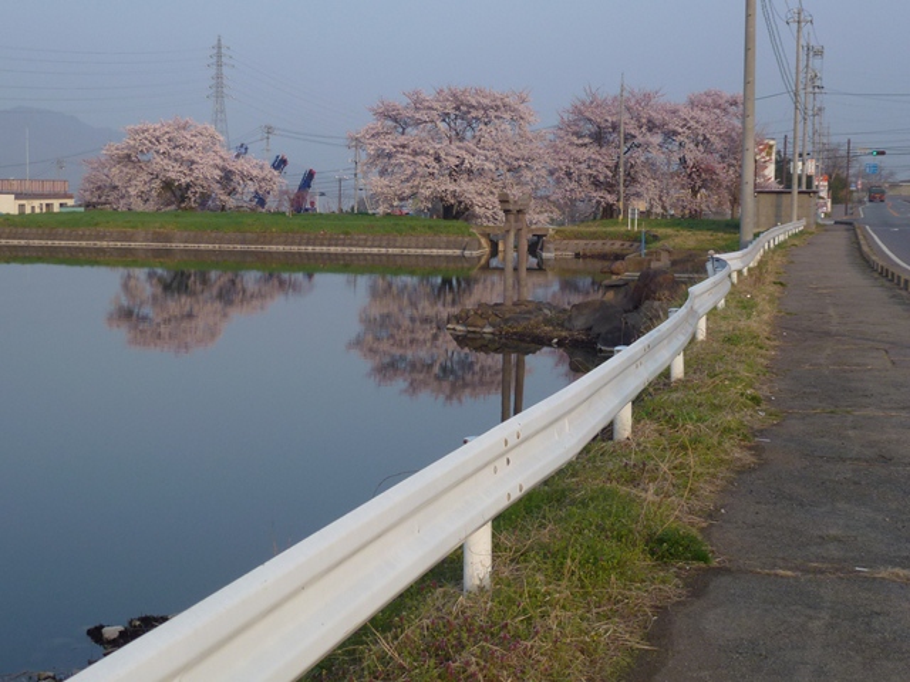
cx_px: 455
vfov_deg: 29.7
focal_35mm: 49
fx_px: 1288
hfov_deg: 38.9
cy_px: 341
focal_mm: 8.7
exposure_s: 1/400
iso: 100
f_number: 4.1
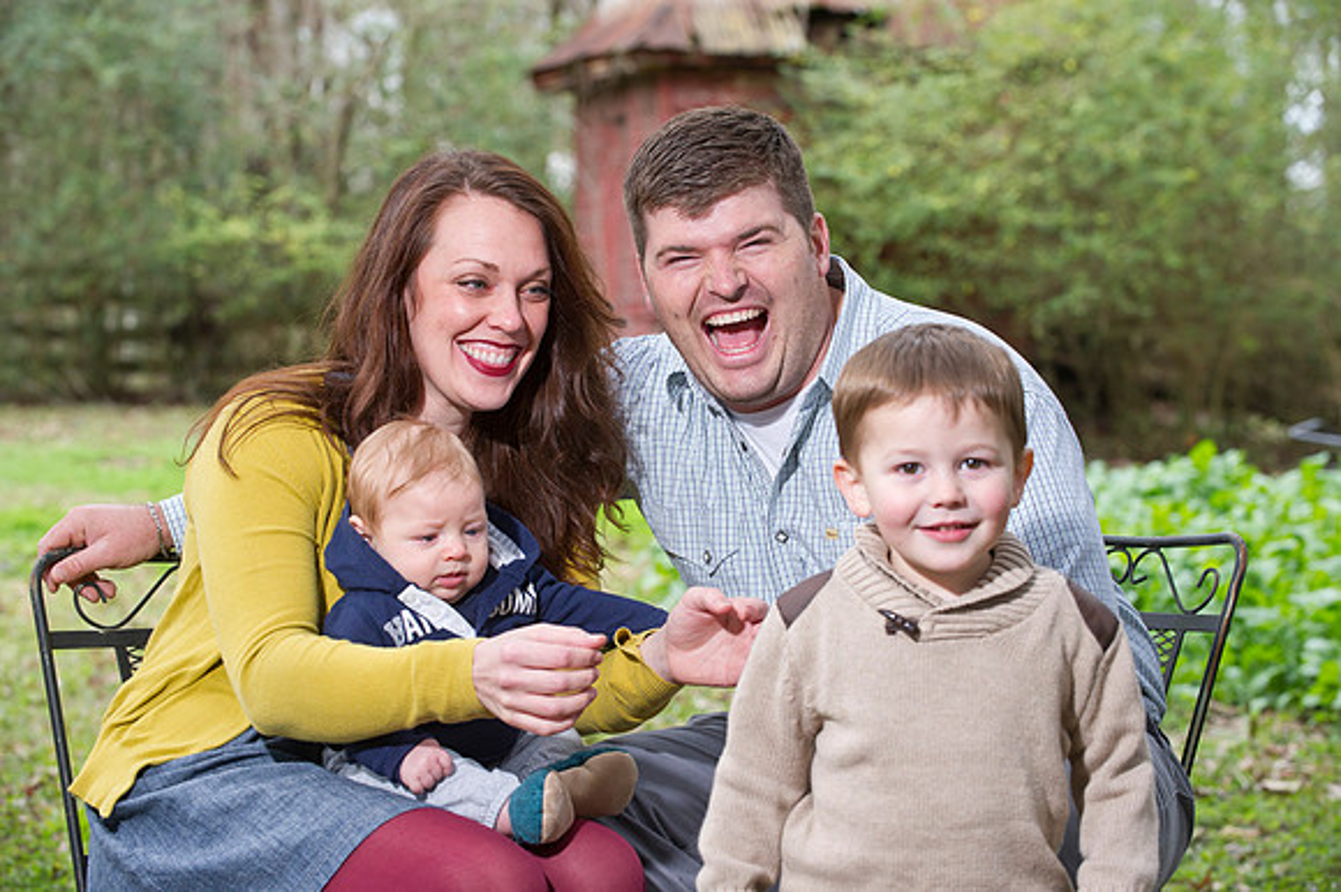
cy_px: 446
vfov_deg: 13.9
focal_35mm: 98
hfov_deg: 20.8
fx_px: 3648
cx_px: 670
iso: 800
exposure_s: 1/125
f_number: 5
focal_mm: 98
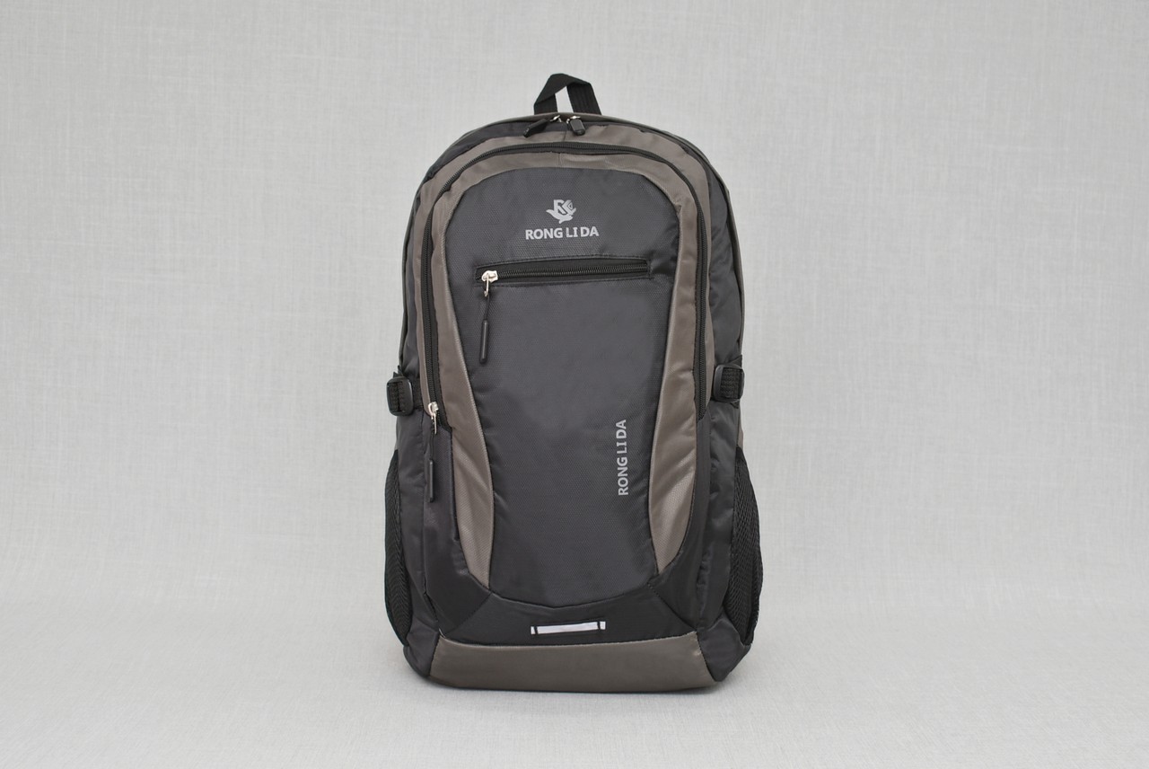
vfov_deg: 22.7
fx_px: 1917
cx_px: 574
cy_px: 384
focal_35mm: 60
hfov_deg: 33.4
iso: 100
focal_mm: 40
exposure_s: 1/60
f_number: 5.6
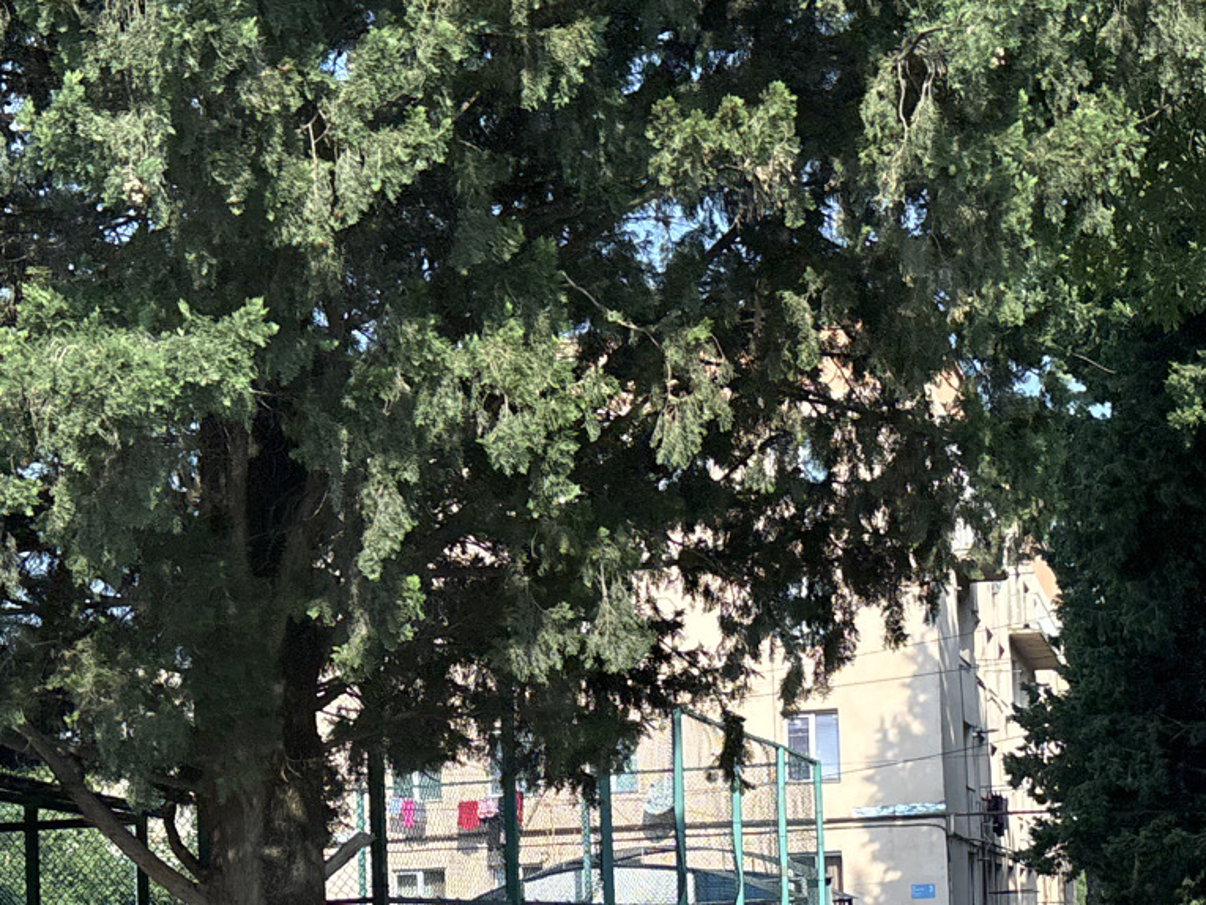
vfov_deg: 21.1
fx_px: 2369
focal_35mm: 68
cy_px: 818
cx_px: 728
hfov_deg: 28.5
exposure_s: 1/1058
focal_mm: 5.96
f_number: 1.6
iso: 50
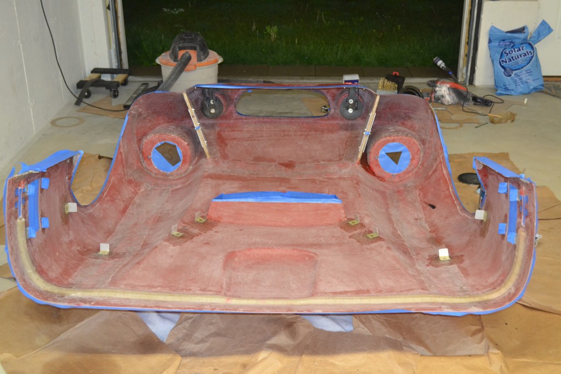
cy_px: 187
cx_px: 280
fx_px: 701
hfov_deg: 43.6
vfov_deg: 29.9
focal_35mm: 45
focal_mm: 30
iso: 2000
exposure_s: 1/60
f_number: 4.5
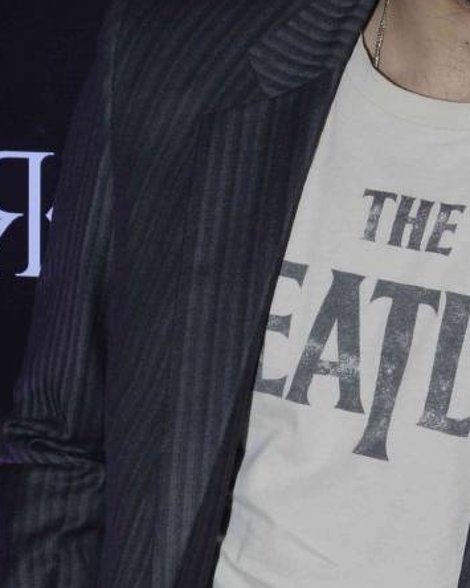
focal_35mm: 152
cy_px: 432
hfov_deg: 10.1
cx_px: 421
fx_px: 2644
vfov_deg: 12.7
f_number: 8
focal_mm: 30
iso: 800
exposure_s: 1/200
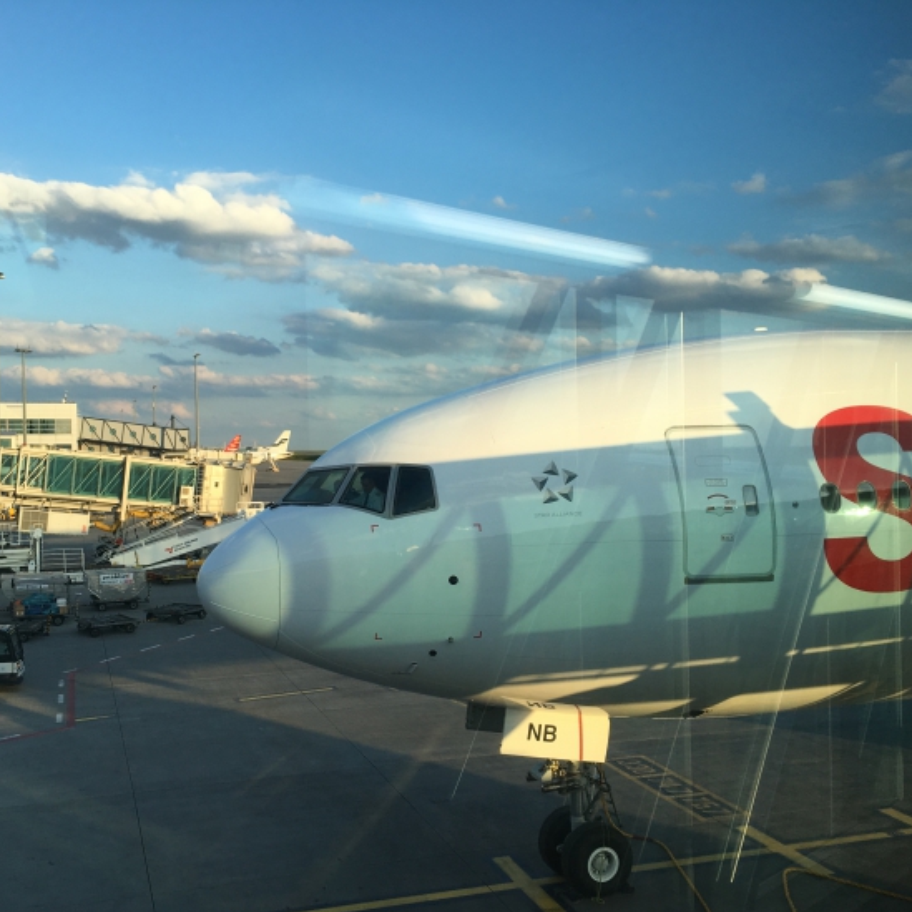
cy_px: 463
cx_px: 387
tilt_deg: +0.1
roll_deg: +0.4
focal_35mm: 35
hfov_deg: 47.1
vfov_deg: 47.2
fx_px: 1043
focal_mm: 4.15
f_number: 2.2
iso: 25
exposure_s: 1/416
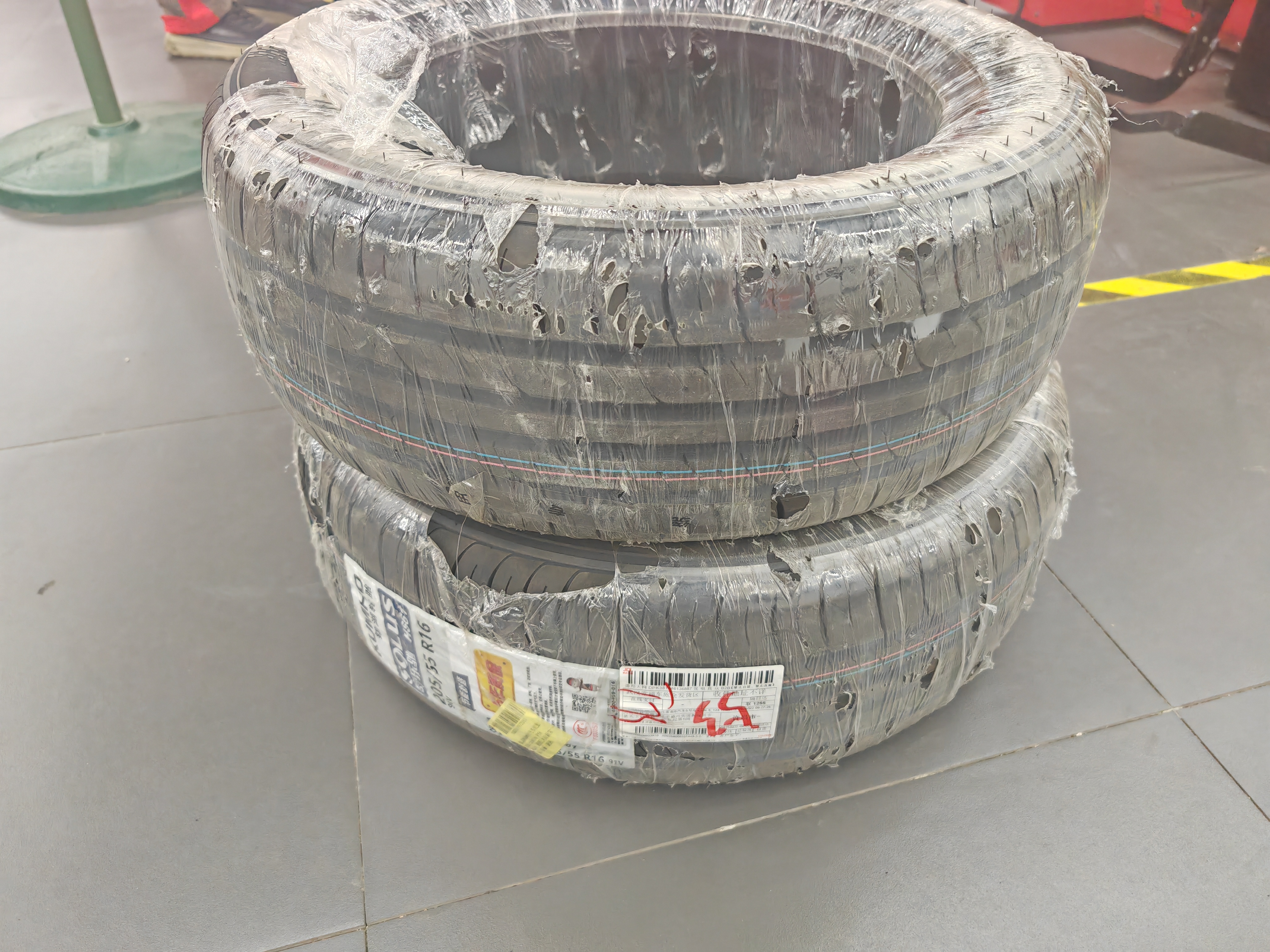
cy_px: 476
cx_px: 635
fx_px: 991
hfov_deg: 65.3
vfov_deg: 51.4
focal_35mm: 27
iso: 800
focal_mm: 7.62
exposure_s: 1/300
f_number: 1.6
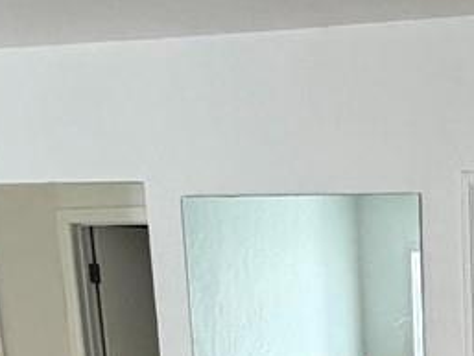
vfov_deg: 14.9
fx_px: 1192
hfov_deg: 20.5
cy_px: 633
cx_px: 623
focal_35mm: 87
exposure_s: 1/121
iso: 80
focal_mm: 2.22
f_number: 2.2
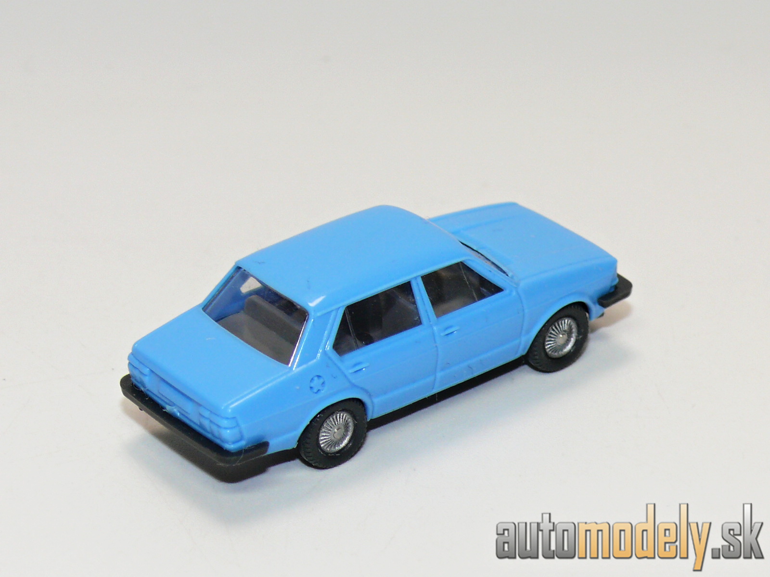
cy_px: 288
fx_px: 3003
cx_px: 385
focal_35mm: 135
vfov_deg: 11.0
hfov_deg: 14.6
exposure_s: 1/30
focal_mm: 16.1
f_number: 4
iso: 100
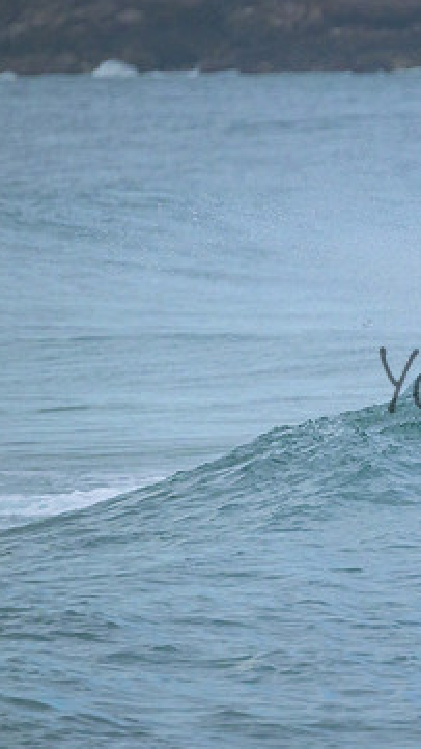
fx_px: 20367
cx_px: 593
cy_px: 362
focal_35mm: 1026
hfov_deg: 1.2
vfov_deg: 2.1
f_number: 11
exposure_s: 1/1250
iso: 3200
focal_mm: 610
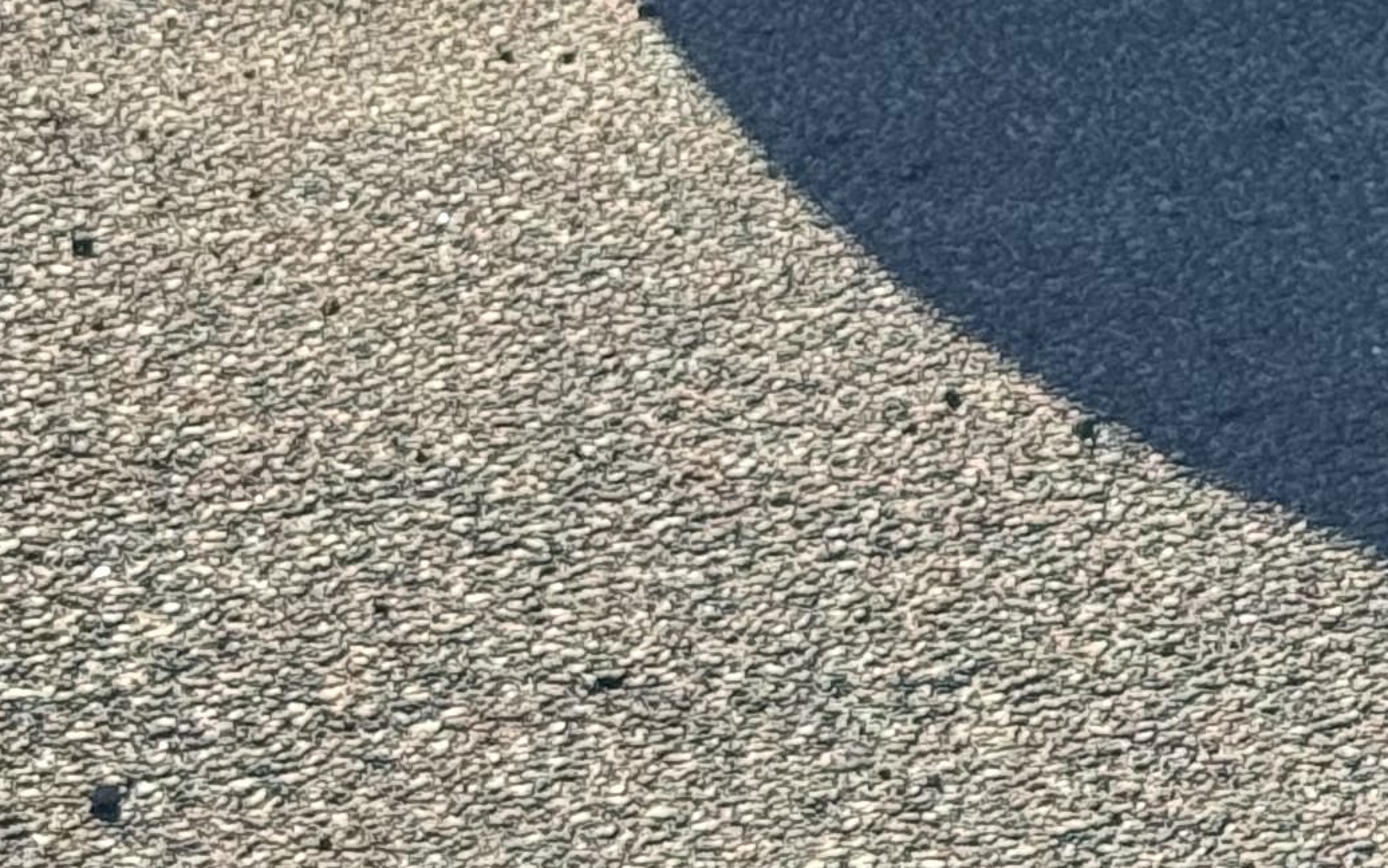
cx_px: 2471
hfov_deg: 10.0
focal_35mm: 198
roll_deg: +1.0
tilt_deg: -5.3
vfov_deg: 6.5
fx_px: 7491
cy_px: -774
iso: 64
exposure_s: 1/1560
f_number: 1.78
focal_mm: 6.76
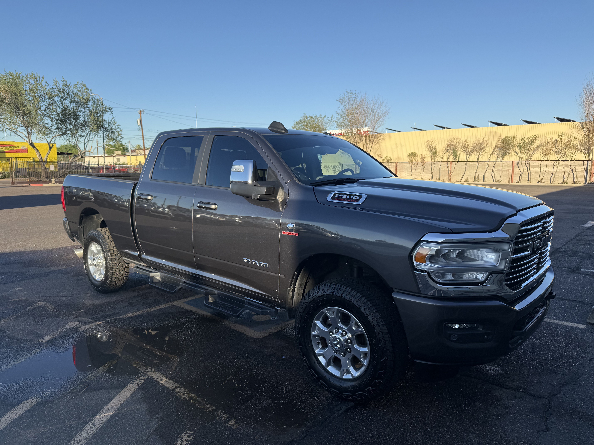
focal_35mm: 24
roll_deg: +1.2
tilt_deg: -6.9
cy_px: 222
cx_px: 297
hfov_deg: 71.6
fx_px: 412
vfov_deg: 56.8
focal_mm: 6.76
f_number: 1.78
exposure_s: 1/2370
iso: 80
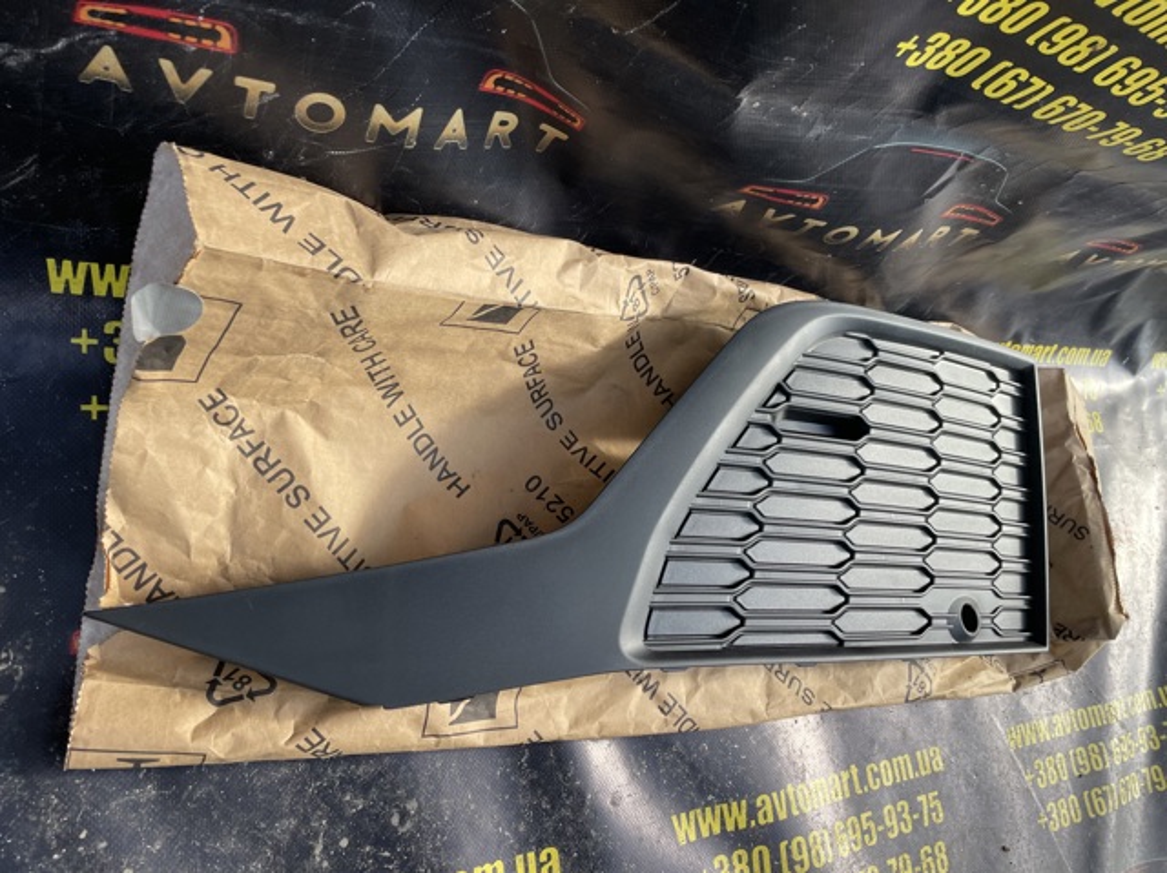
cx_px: 584
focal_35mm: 26
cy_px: 436
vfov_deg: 53.0
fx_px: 876
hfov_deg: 67.3
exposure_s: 1/686
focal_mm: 4.2
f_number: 1.6
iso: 32
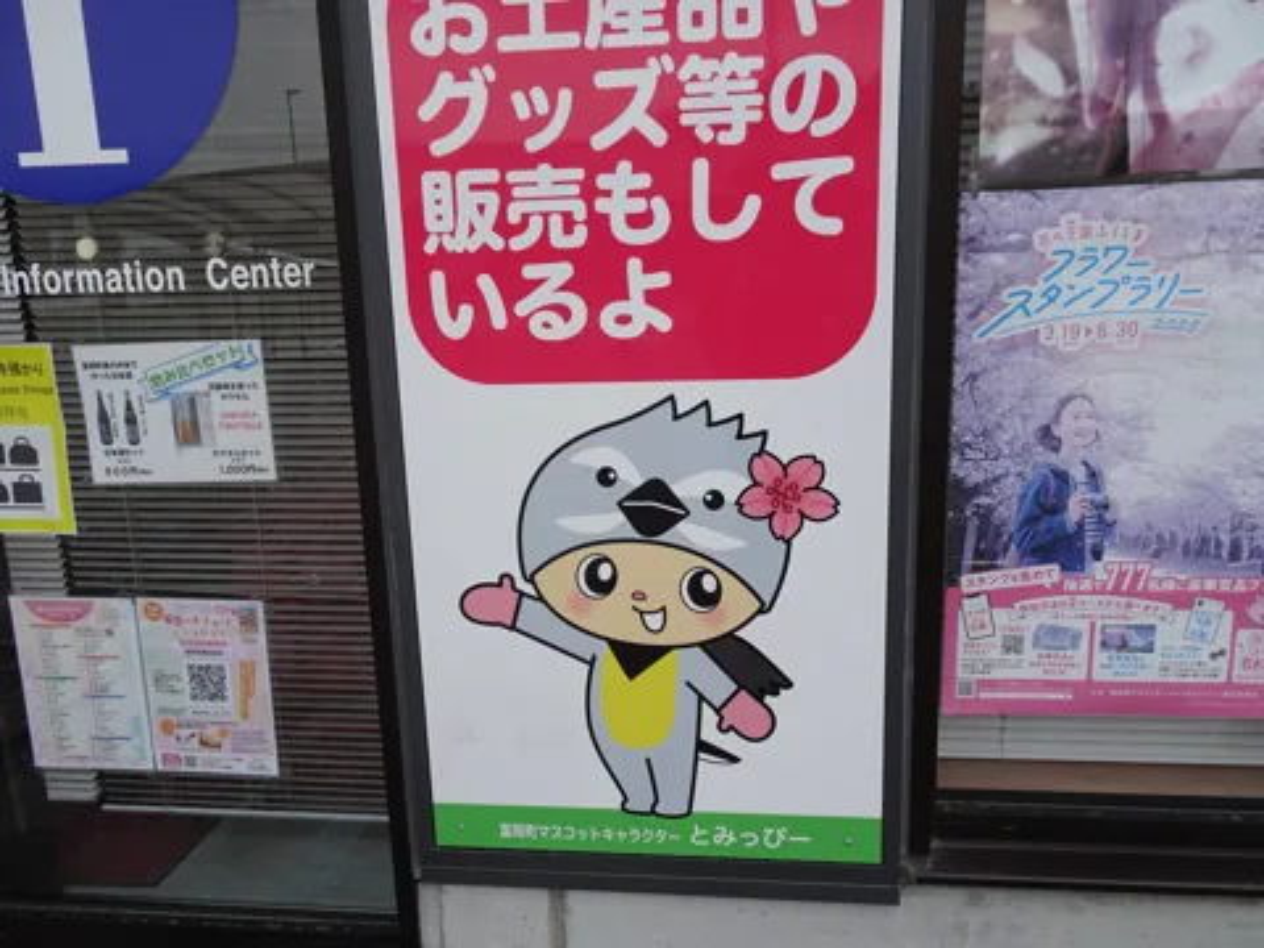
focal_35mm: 24
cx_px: 632
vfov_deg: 56.8
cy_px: 474
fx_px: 876
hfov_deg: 71.6
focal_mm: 4.1
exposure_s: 1/800
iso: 80
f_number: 3.5
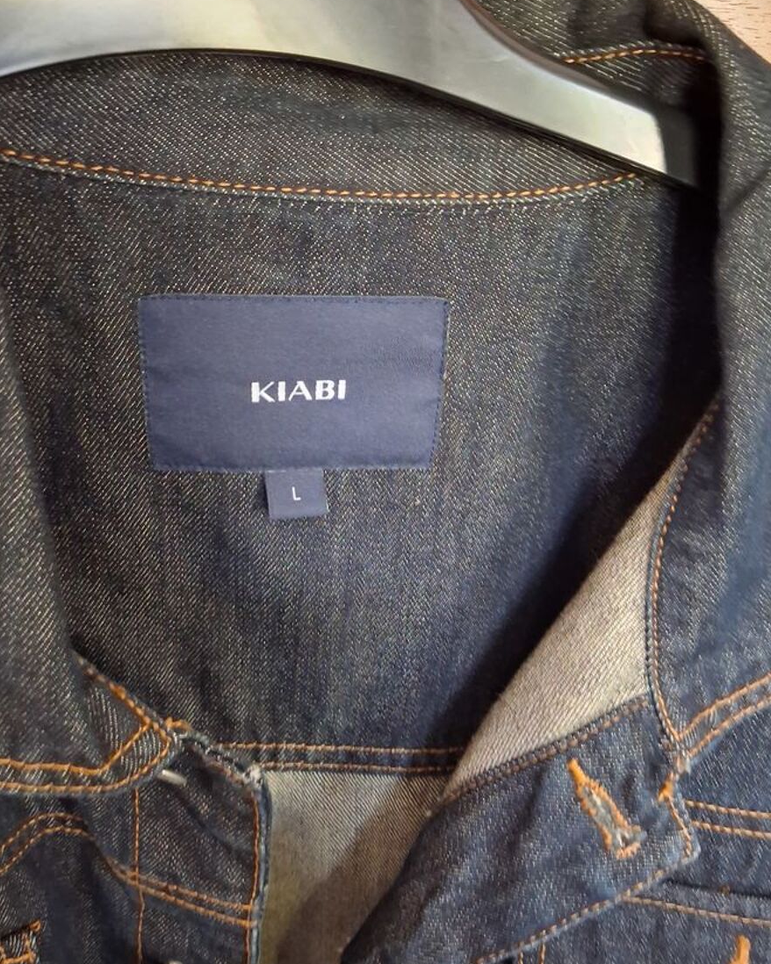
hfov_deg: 45.7
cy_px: 530
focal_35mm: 32
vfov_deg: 55.6
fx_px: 913
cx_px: 353
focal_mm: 4
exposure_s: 1/11
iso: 1000
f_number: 1.8
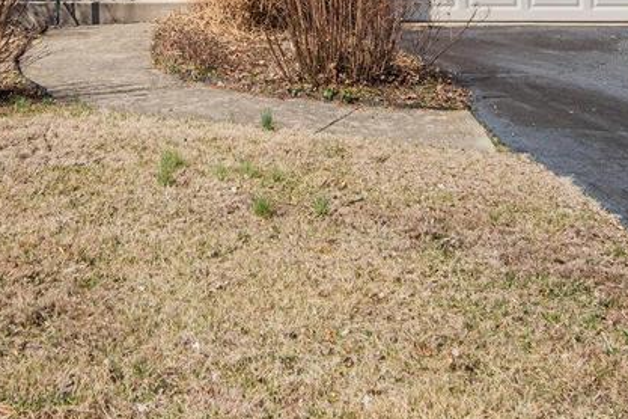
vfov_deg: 16.6
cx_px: 187
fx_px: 1326
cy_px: -176
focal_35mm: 76
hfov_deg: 26.4
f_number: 8
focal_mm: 22
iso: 400
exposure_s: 1/1250
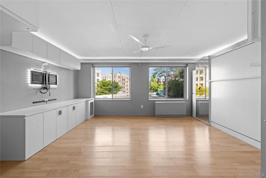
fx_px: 103
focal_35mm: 14
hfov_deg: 104.3
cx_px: 133
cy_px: 89
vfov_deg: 81.2
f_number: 10
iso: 320
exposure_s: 1/4
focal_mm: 14
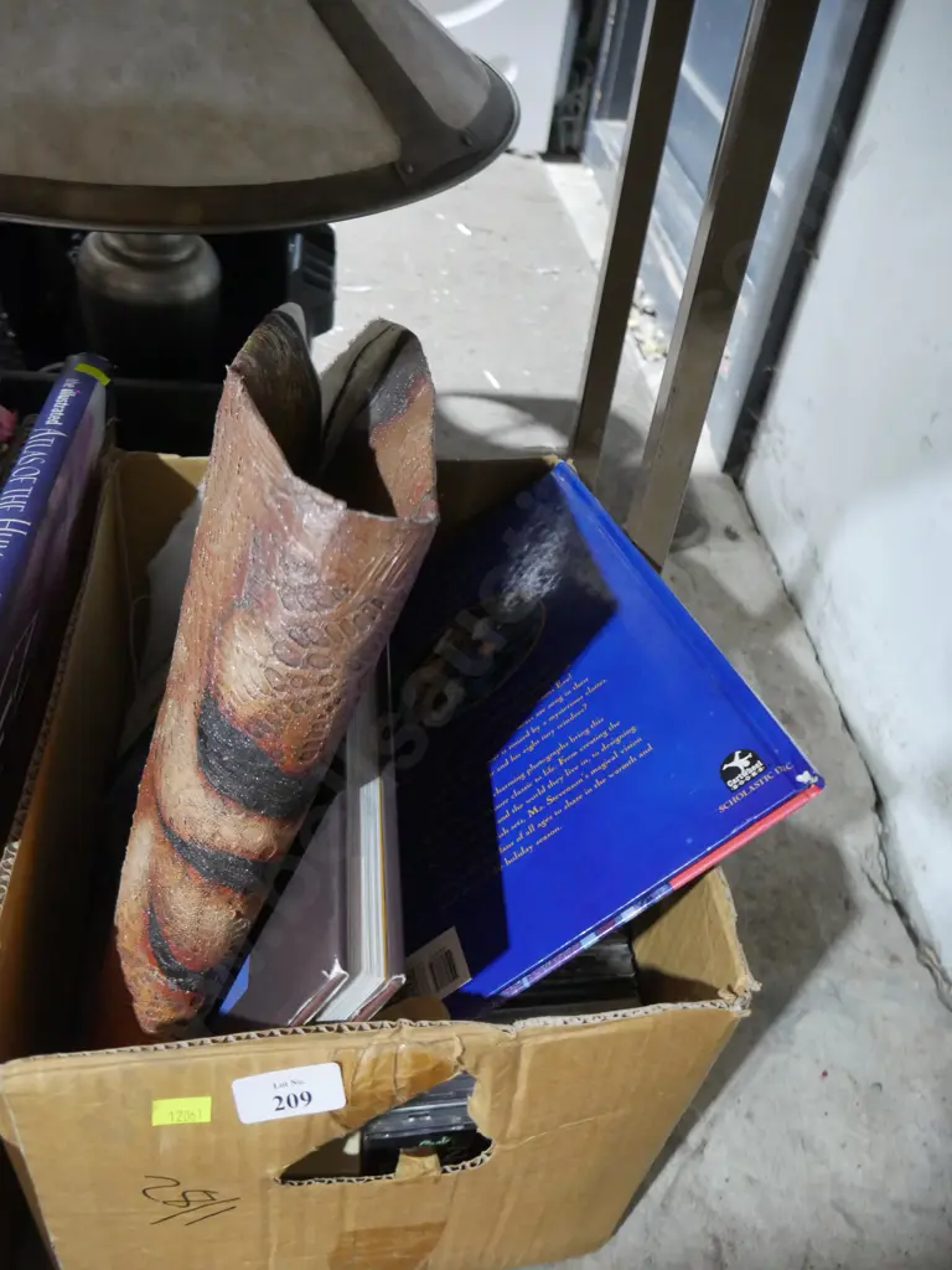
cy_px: 635
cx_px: 476
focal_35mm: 28
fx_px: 1027
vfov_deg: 63.4
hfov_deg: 49.7
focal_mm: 14
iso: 3200
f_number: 3.5
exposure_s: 1/60
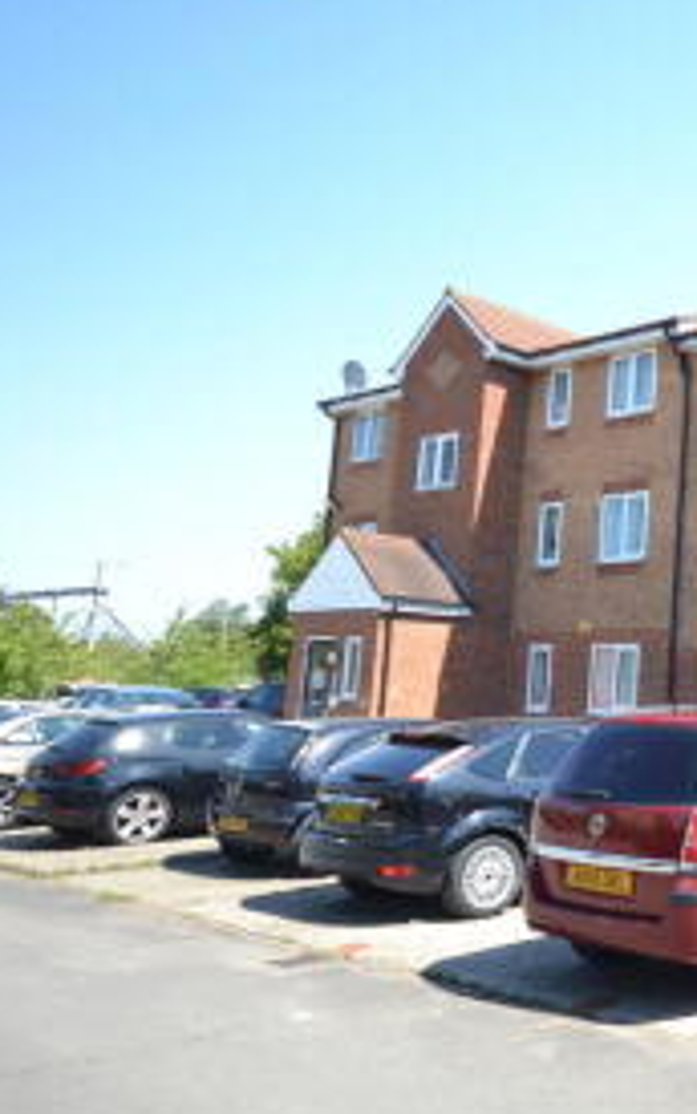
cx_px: 887
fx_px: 1124
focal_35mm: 37
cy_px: 516
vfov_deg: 52.7
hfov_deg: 28.7
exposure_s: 1/125
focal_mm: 14
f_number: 5.6
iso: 100
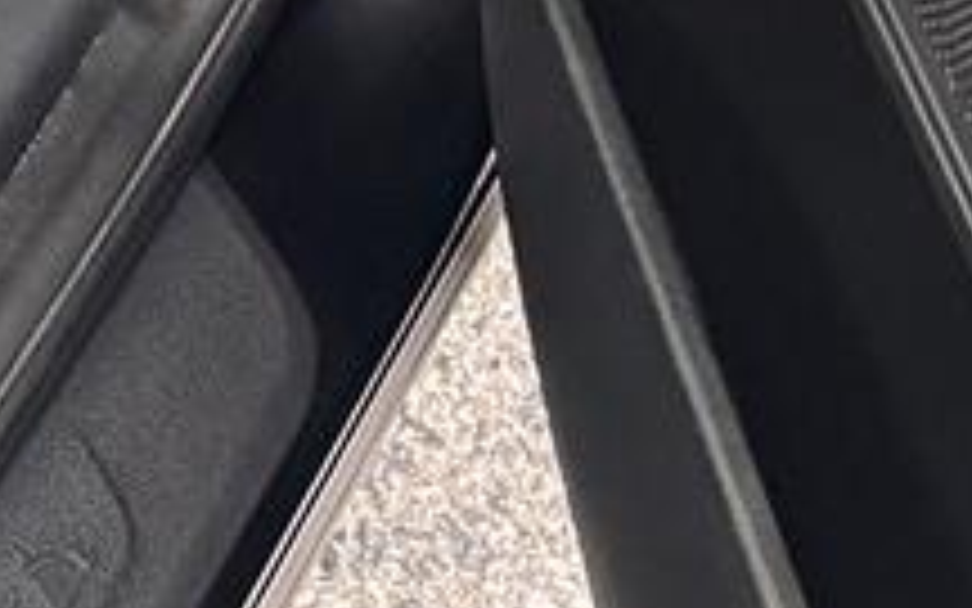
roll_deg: +1.5
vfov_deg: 7.4
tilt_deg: -36.3
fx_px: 4000
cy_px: -1338
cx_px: -1251
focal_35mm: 151
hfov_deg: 11.7
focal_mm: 6.76
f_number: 1.78
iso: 500
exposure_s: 1/60
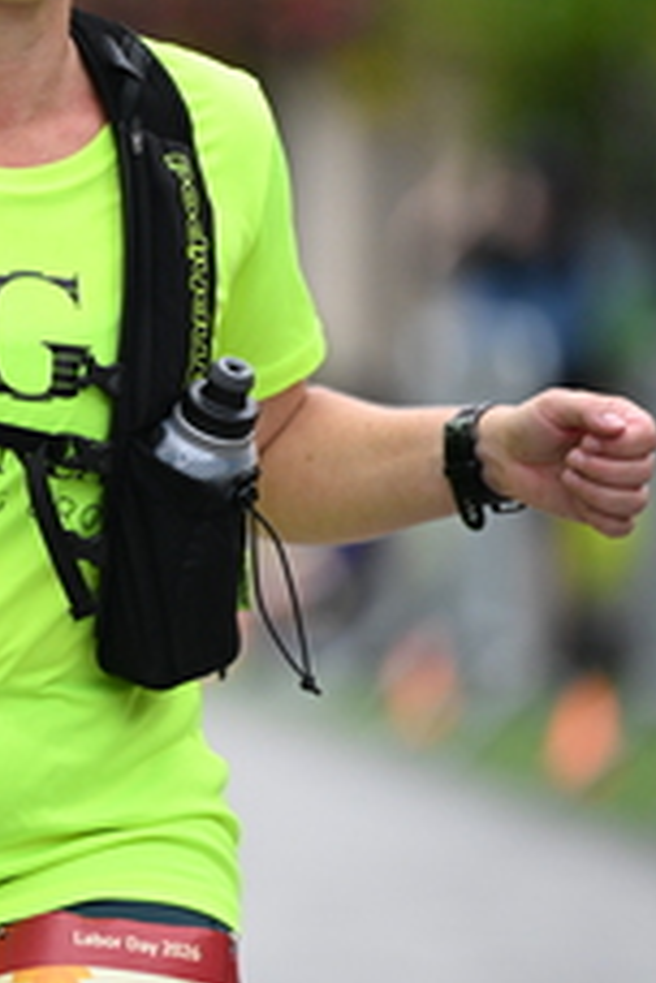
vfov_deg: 4.3
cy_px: 379
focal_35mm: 482
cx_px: -119
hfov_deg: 2.8
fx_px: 13174
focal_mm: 200
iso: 1600
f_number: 2.8
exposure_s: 1/5000
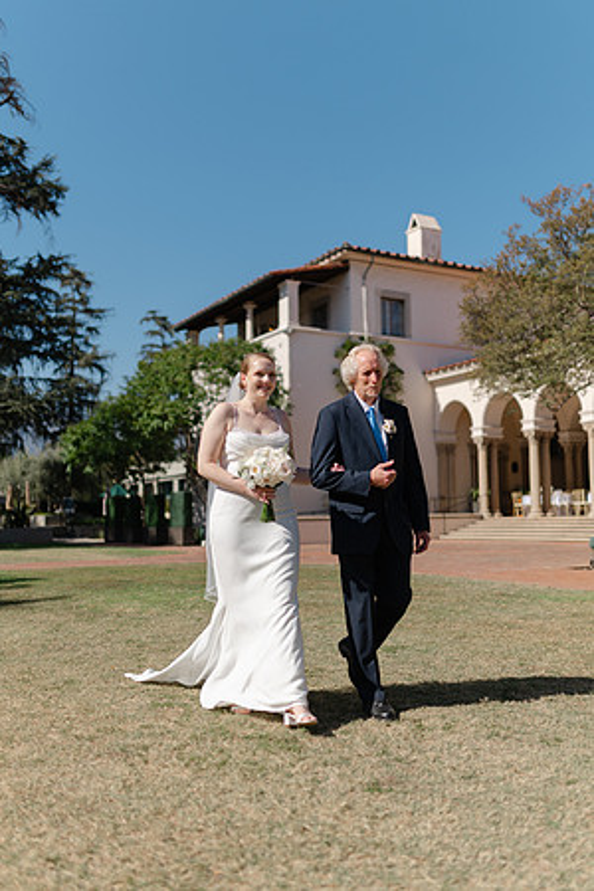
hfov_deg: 37.9
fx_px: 866
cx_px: 297
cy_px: 446
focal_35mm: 35
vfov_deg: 54.4
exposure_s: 1/6400
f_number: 1.4
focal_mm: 35
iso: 64
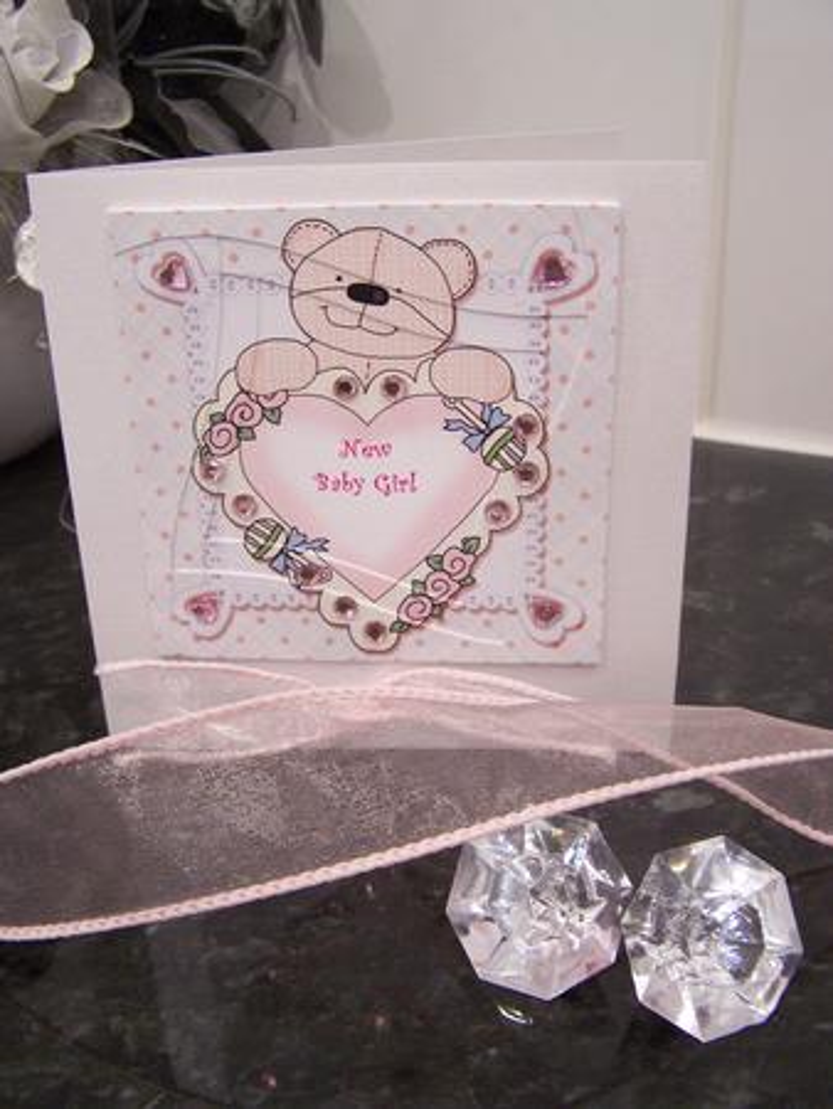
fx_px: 1218
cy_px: 554
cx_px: 416
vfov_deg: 49.0
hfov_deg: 37.8
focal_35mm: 38
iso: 140
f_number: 2.8
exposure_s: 1/8
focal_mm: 6.3
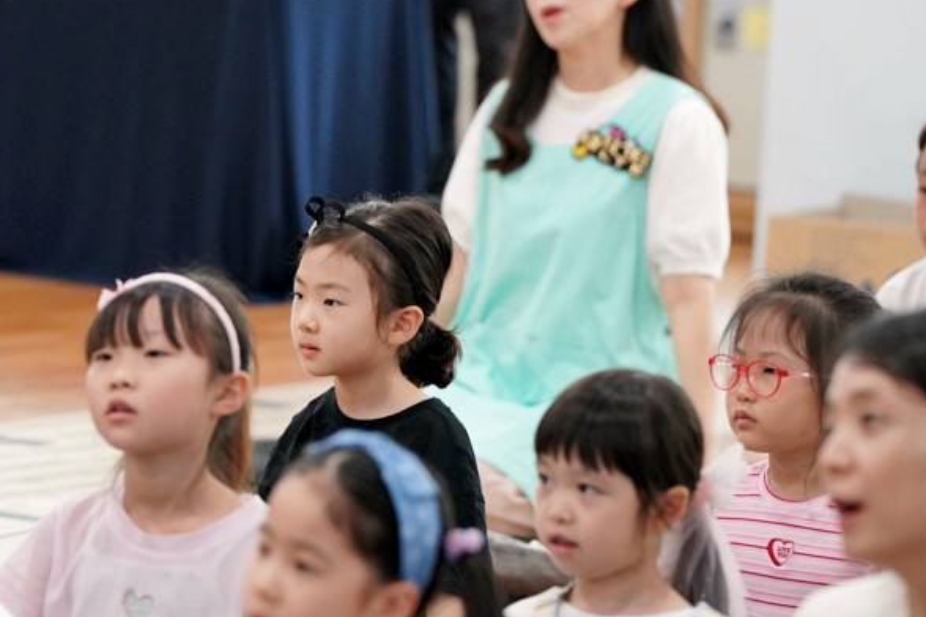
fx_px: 7870
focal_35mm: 306
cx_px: 293
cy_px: 235
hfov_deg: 6.7
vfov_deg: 4.5
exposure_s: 1/250
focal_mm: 200
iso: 3200
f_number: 4
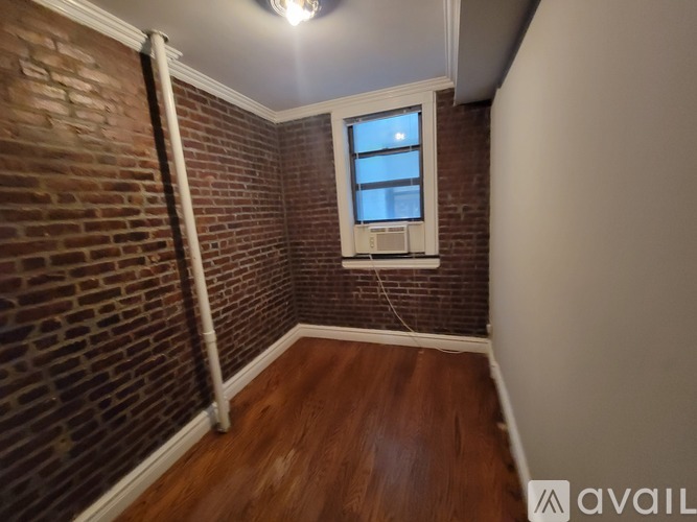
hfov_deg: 106.2
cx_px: 348
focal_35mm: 13
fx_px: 262
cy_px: 261
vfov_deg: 89.9
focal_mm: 2.2
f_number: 2.2
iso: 1000
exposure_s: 1/24
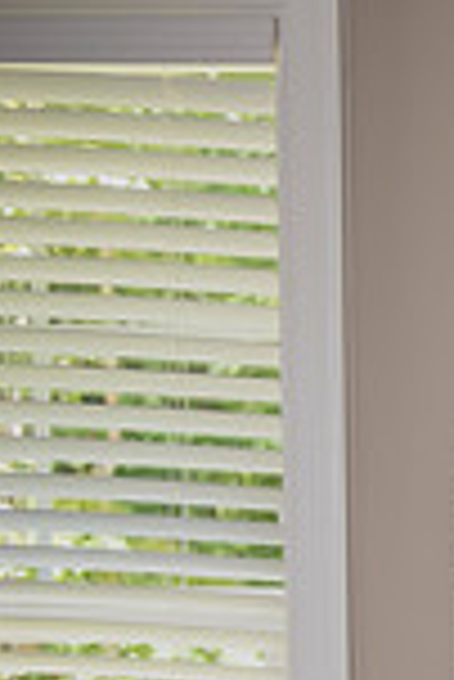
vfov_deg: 15.5
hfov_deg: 9.1
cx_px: 1228
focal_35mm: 129
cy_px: 709
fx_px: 2434
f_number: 2.8
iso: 200
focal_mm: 32
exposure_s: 1/125
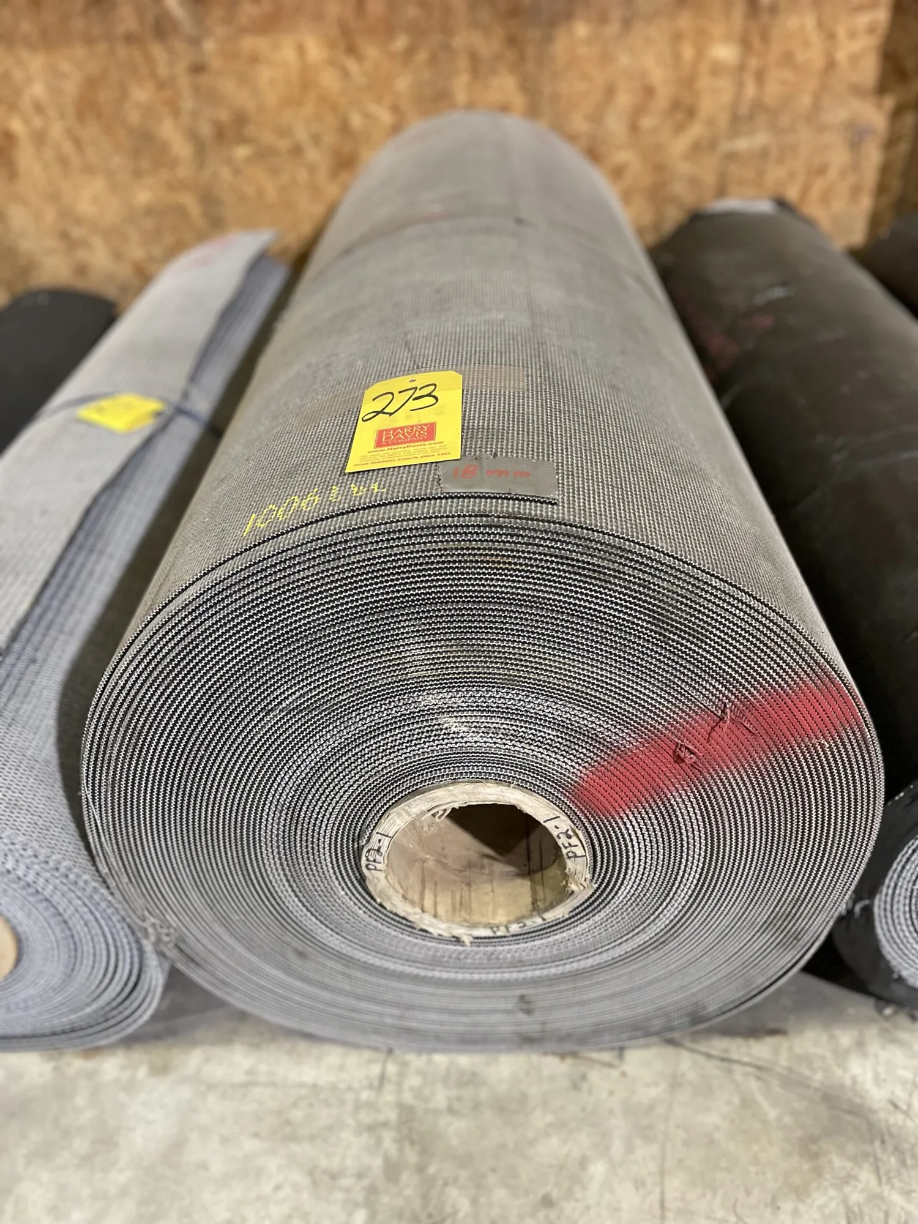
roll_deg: +2.7
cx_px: 459
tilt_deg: -35.8
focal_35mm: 26
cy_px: 612
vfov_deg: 67.3
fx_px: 919
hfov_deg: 53.1
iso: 400
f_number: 1.6
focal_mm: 4.2
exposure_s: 1/60
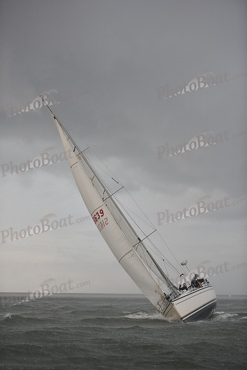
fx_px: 720
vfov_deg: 28.8
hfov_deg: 19.5
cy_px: 185
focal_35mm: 70
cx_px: 124
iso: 400
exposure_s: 1/640
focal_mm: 70
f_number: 2.8
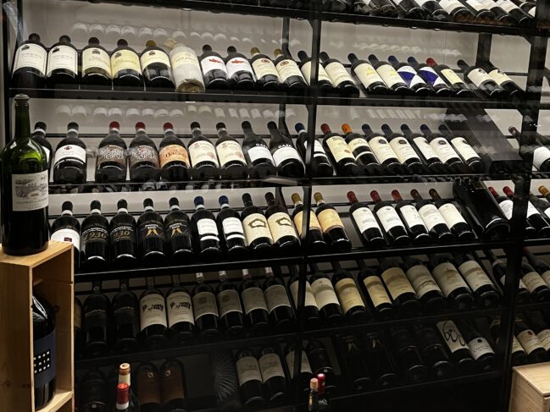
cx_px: 393
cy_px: 134
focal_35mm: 41
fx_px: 652
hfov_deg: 44.6
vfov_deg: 34.8
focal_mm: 5.1
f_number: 1.6
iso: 500
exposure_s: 1/41
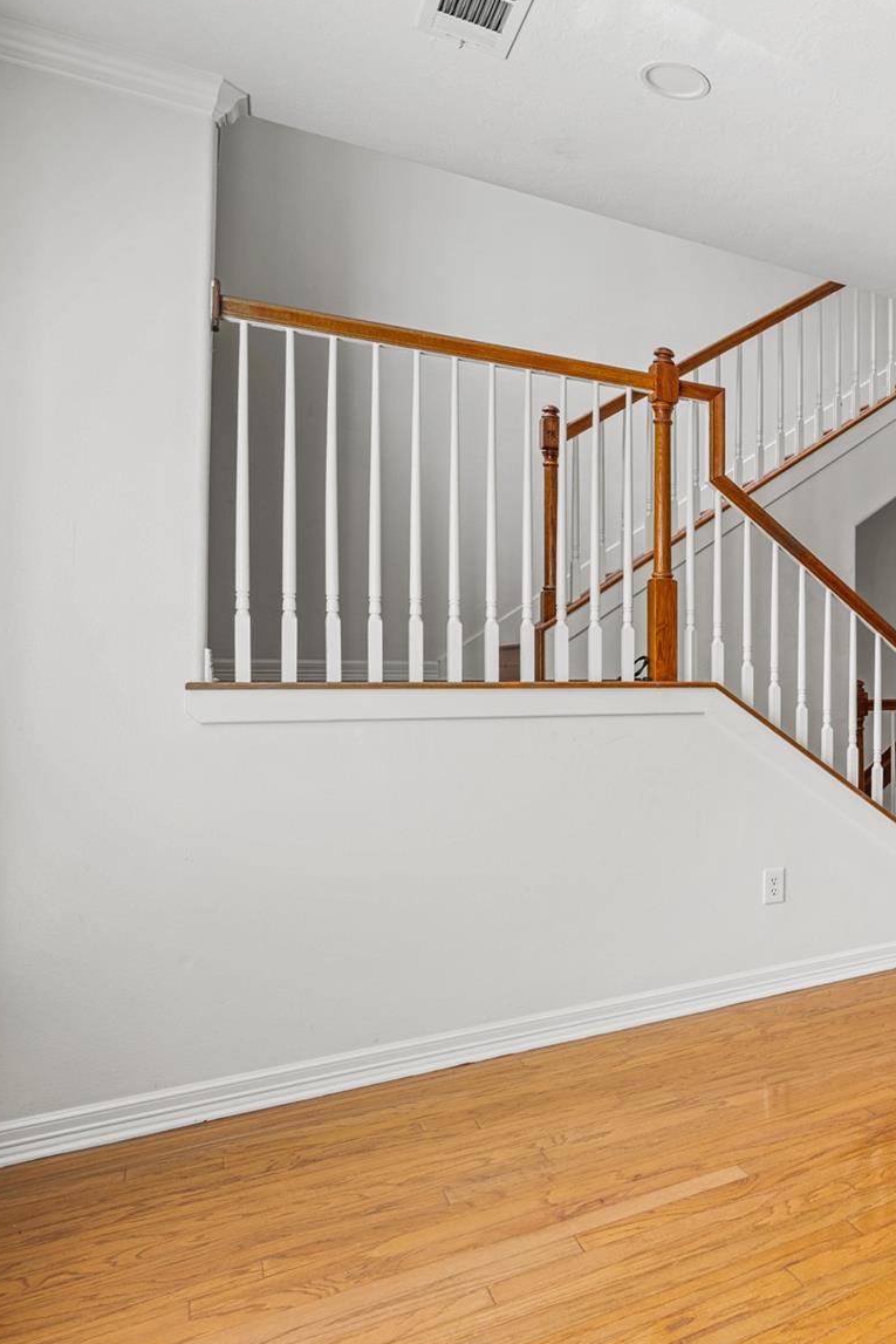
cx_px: 1074
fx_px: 933
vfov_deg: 71.5
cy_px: 653
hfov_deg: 38.2
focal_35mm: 25
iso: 100
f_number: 7.1
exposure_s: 1/2
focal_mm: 14
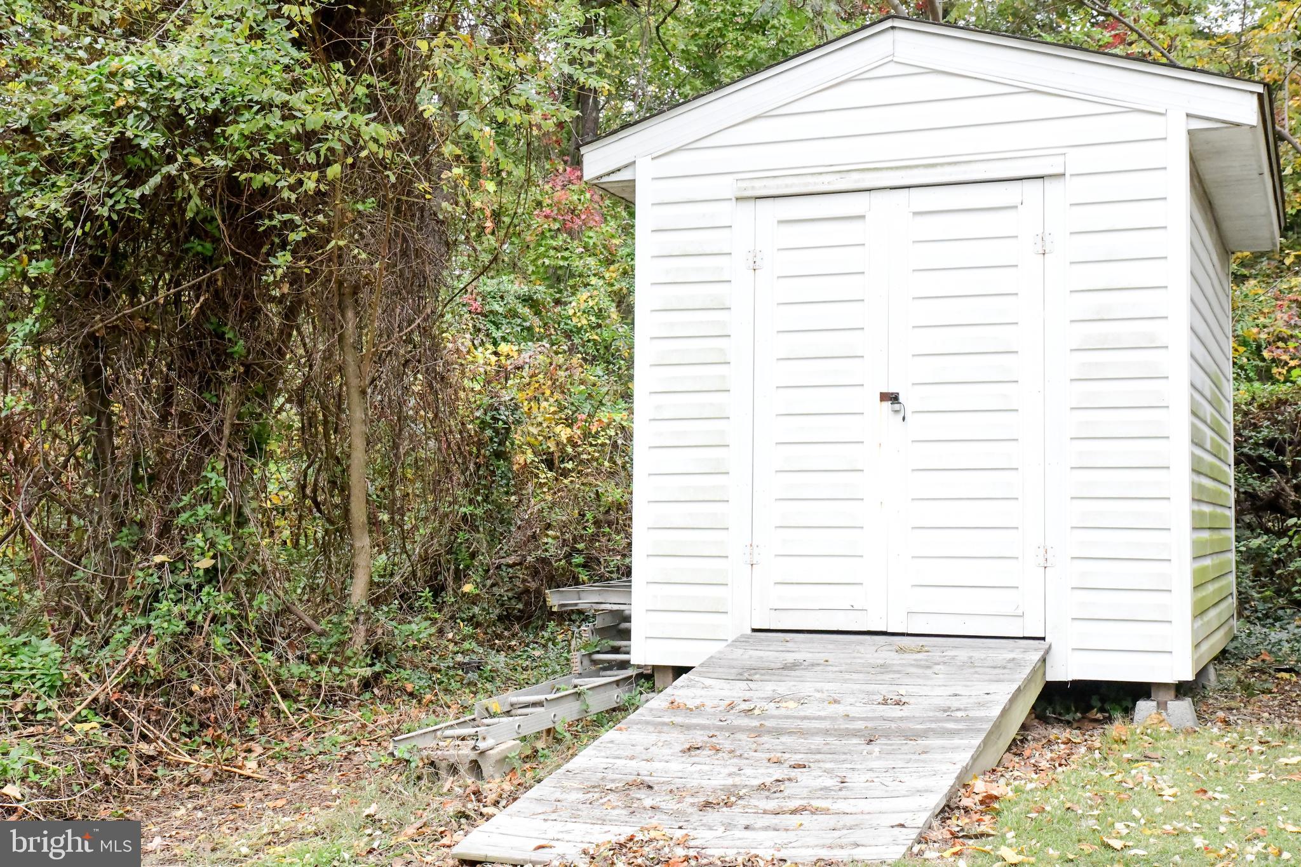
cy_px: 434
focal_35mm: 42
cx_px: 650
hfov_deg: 46.4
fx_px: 1518
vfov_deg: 31.9
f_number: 14
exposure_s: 1/800
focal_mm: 42
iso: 16000
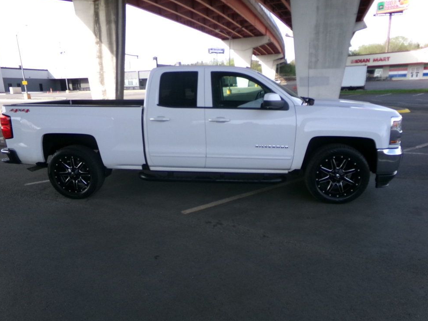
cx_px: 211
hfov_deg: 69.4
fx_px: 309
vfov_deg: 54.9
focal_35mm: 25
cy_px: 163
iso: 229
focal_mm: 4.3
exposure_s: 1/60
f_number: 11.07
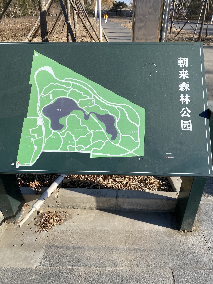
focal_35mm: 26
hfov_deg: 53.1
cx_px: 106
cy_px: 142
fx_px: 213
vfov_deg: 67.3
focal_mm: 4.25
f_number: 1.8
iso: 32
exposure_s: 1/2222
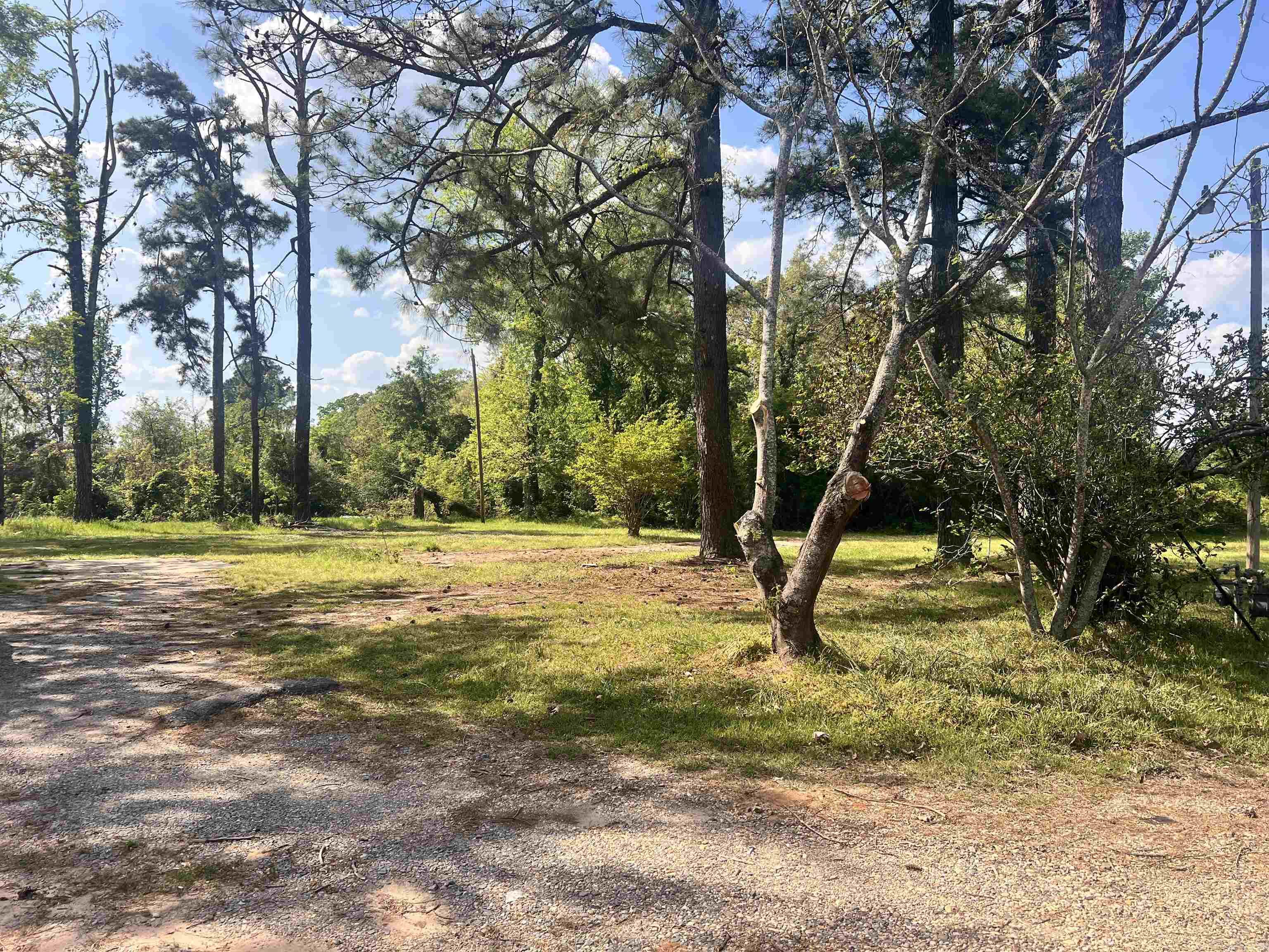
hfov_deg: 67.3
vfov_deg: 53.1
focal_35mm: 26
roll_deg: -1.3
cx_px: 634
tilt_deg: -1.1
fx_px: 953
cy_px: 476
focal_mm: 5.7
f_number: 1.5
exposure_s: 1/2695
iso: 50
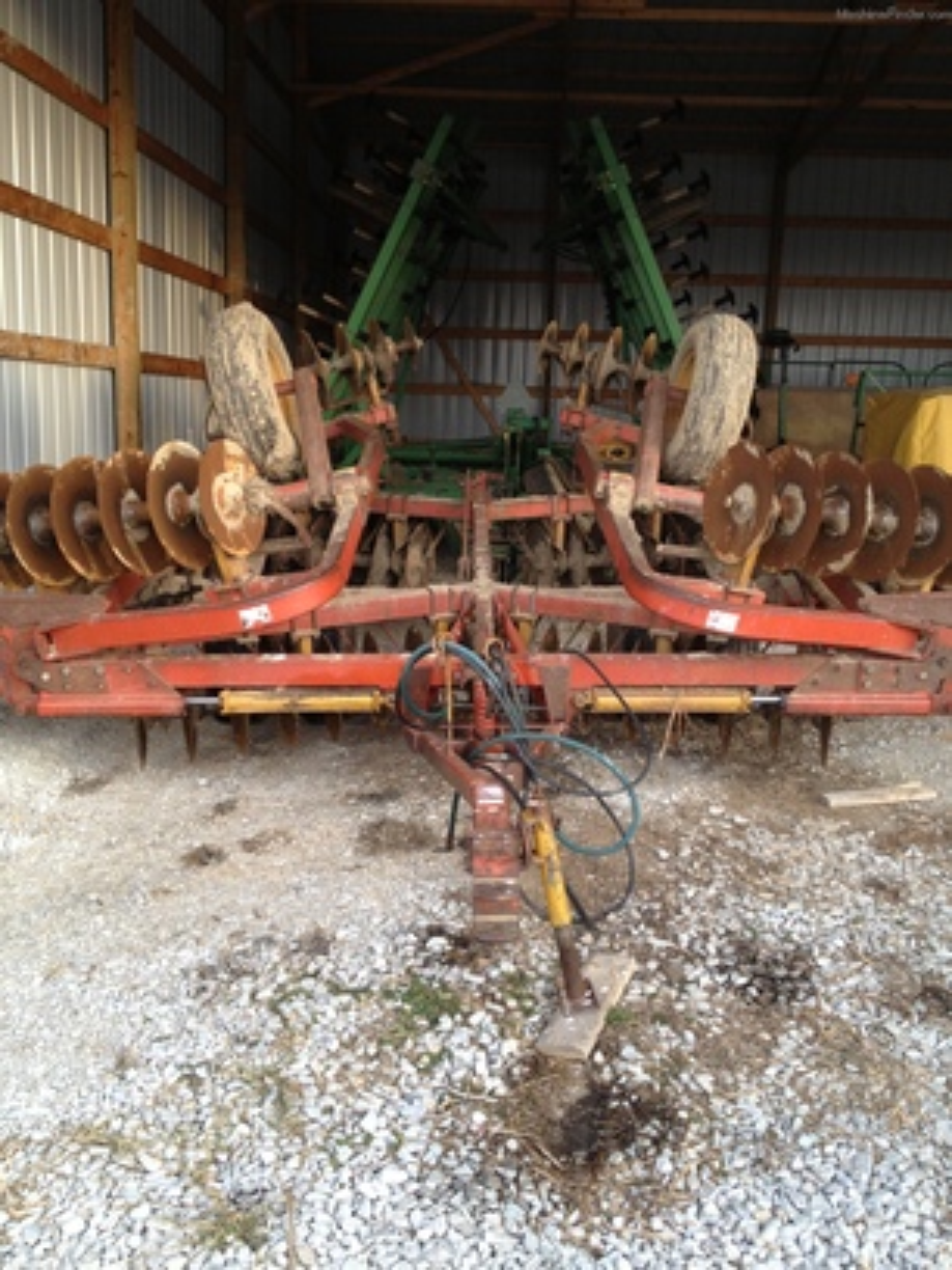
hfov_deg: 40.7
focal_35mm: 35
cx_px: 476
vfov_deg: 52.6
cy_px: 635
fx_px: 1283
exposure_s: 1/40
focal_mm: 4.28
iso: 50
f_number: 2.4
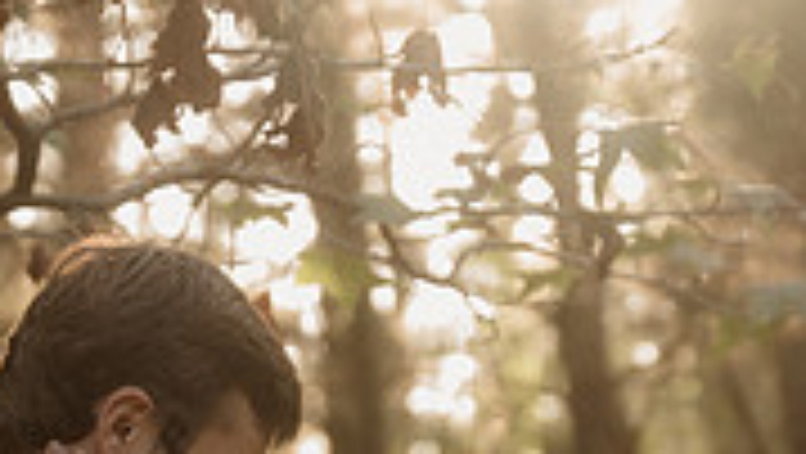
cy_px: 818
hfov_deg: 7.8
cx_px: 297
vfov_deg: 4.4
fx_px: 5903
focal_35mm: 276
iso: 500
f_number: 2.8
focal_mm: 70
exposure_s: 1/100
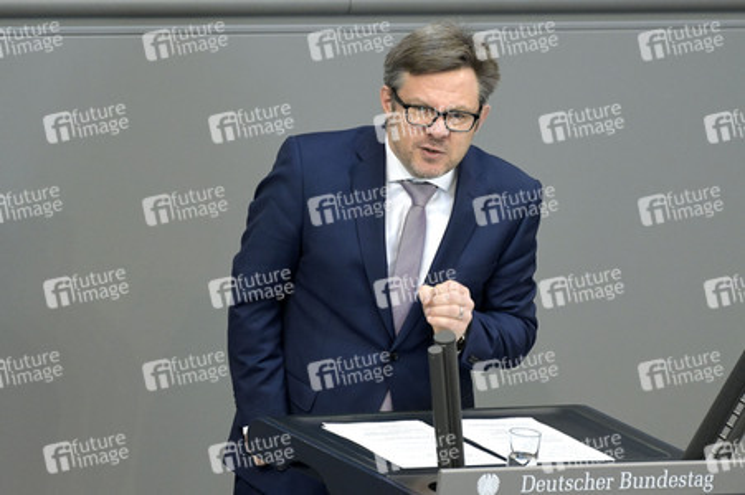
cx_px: 372
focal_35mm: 400
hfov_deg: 5.2
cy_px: 248
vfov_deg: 3.4
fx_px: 8271
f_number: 5.6
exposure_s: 1/500
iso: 10000
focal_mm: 400
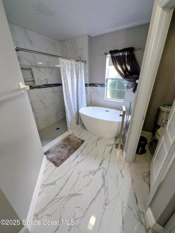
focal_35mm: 13
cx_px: 88
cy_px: 116
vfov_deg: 106.2
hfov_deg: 89.9
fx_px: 88
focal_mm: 1.54
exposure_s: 1/60
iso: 138
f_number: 2.2
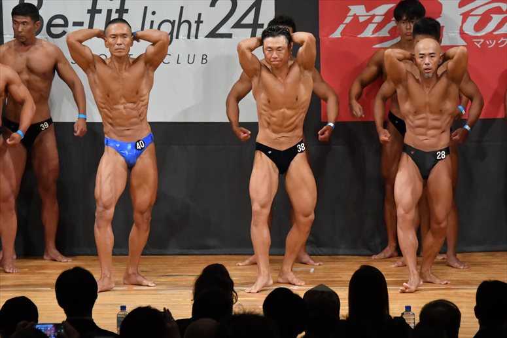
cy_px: 169
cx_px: 254
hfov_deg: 8.1
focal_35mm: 255
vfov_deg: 5.4
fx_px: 3590
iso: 8000
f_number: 5.6
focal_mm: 170
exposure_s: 1/400
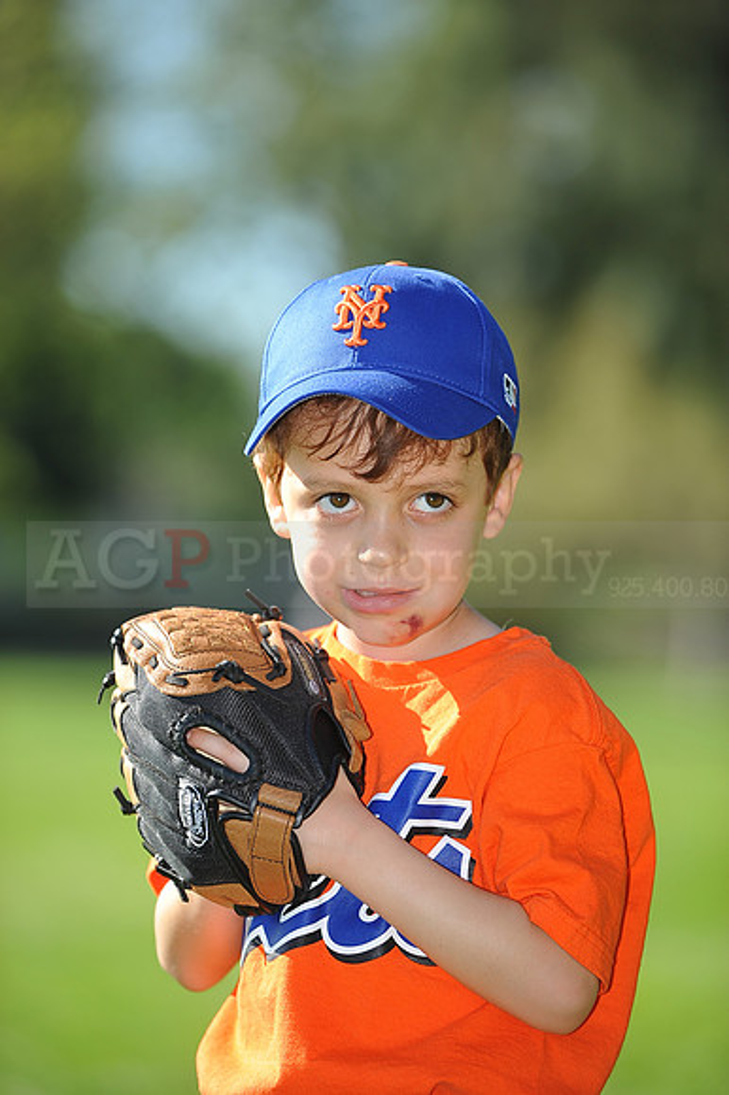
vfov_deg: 10.3
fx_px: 6082
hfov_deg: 6.9
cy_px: 548
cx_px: 364
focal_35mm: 200
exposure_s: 1/800
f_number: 4
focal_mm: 200
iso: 200
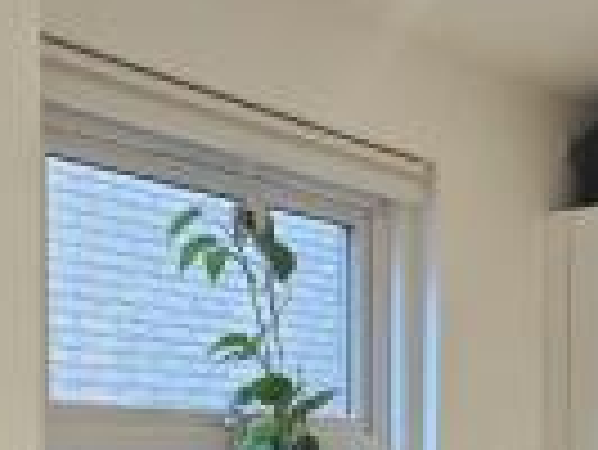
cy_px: 529
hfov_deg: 33.7
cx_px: 277
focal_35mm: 57
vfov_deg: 23.6
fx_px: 986
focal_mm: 2.2
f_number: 2.2
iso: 500
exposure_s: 1/77
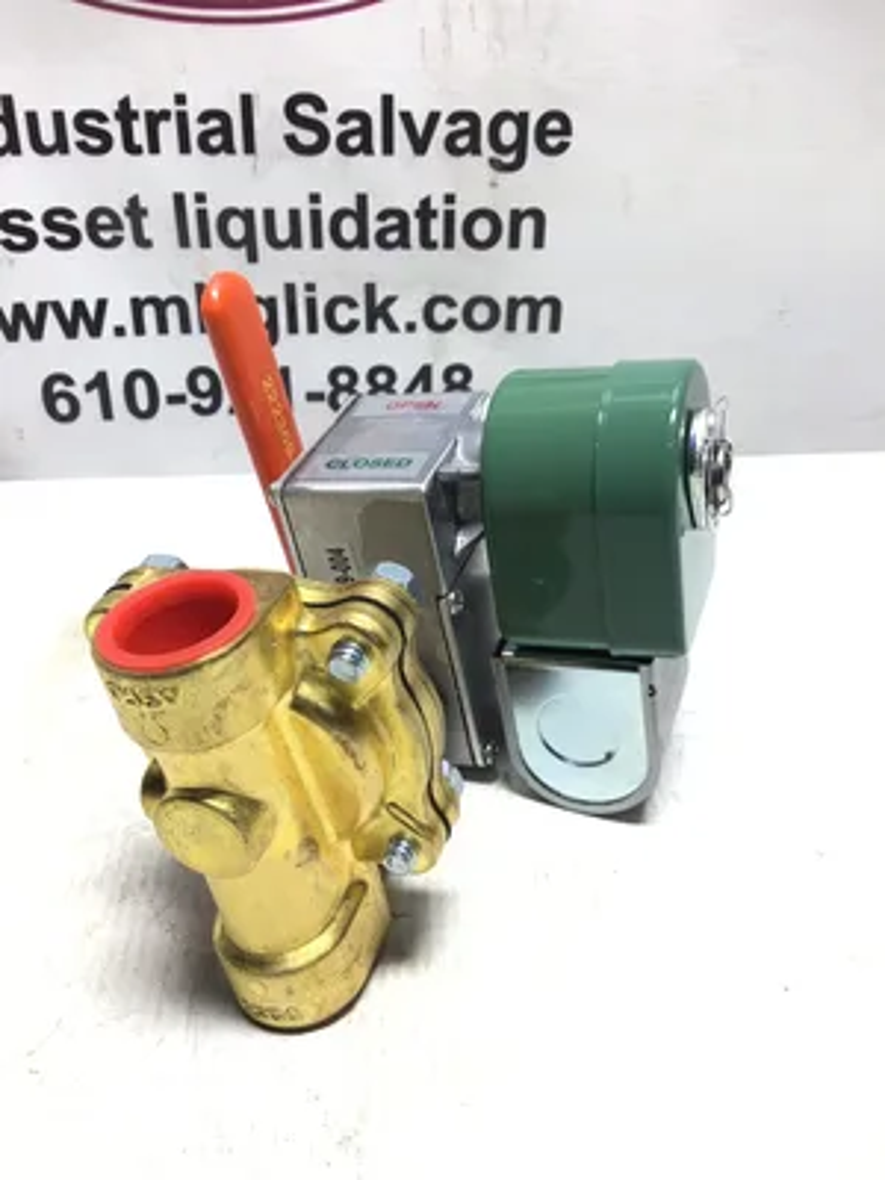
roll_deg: -0.8
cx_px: 442
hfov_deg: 45.4
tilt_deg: -30.8
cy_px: 590
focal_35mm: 31
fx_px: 1057
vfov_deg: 58.4
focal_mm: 3.3
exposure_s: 1/120
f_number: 2.4
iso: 40
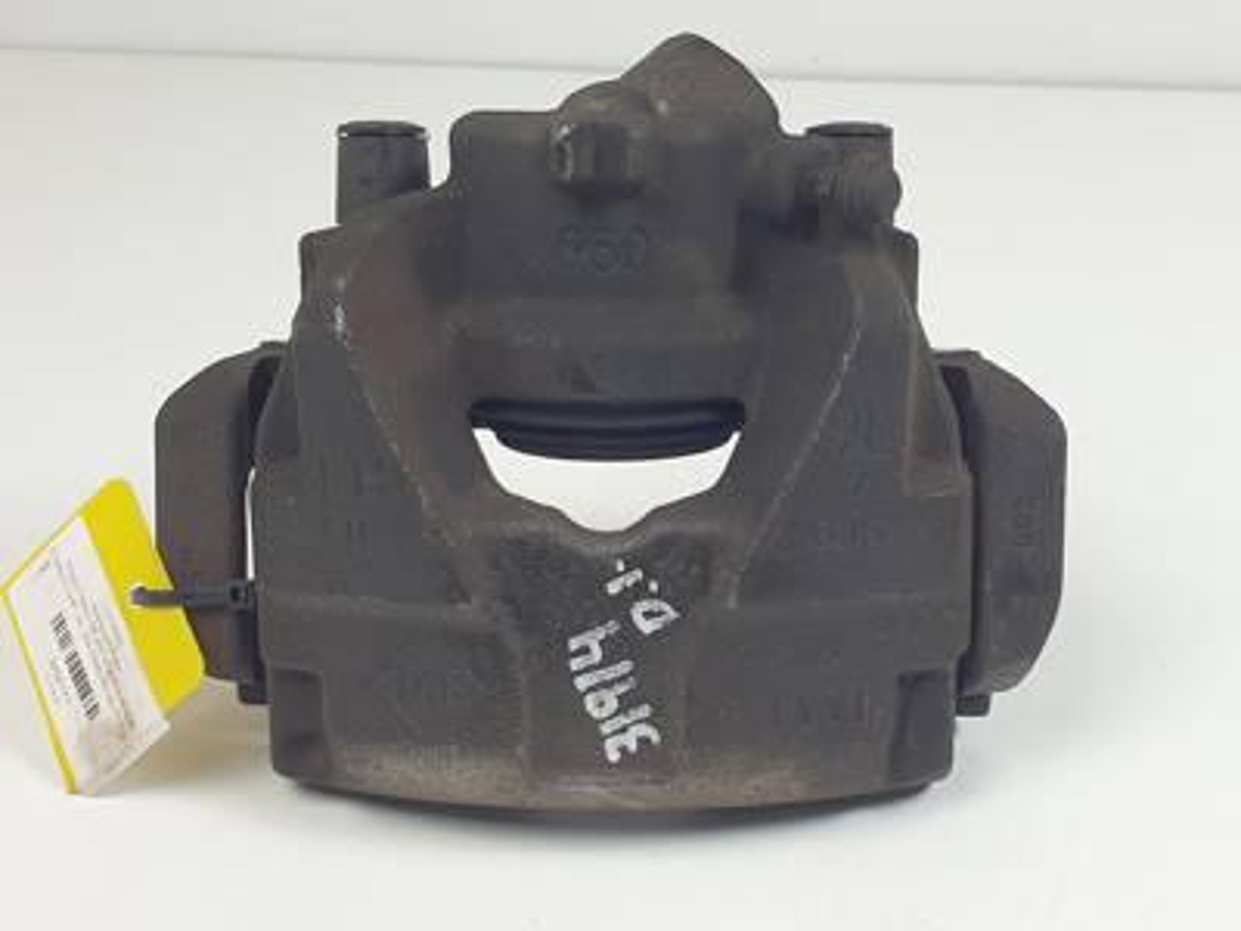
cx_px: 620
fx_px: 932
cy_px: 466
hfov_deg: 67.3
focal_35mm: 26
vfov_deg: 53.1
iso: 50
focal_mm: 4.3
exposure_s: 1/119
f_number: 2.4
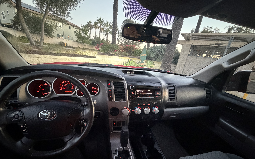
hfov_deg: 101.5
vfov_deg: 74.3
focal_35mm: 15
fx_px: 104
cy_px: 91
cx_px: 127
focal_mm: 2.22
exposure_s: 1/36
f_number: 2.2
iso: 1000
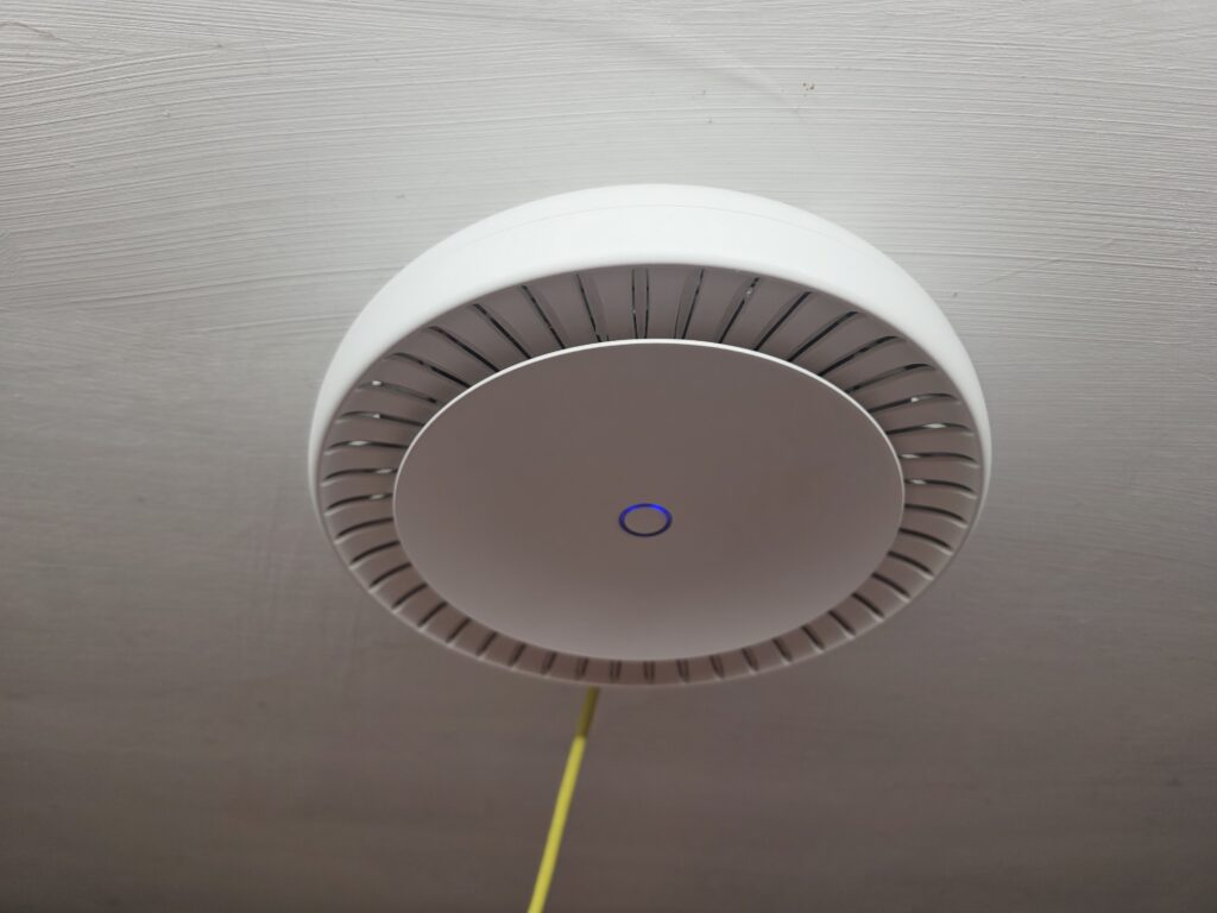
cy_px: 456
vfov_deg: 58.9
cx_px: 608
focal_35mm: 23
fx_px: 809
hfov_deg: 73.9
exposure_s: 1/100
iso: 64
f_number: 1.7
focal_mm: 6.3
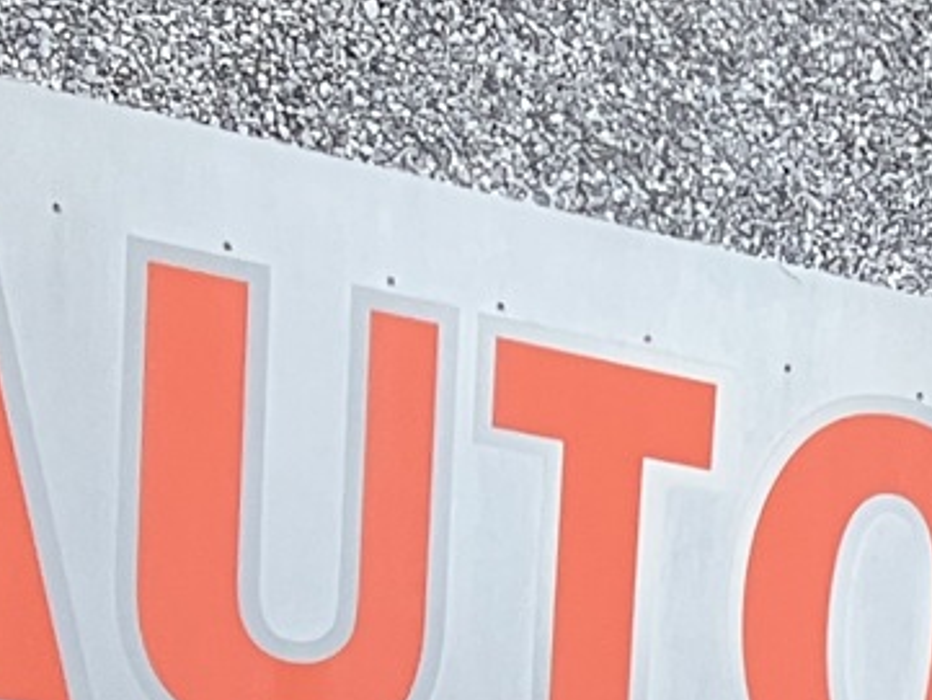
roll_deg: -5.9
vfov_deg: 8.8
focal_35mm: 149
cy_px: 1816
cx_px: 1903
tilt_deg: -9.2
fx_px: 4013
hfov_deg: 11.8
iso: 80
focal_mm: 3.99
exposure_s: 1/49
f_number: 1.8
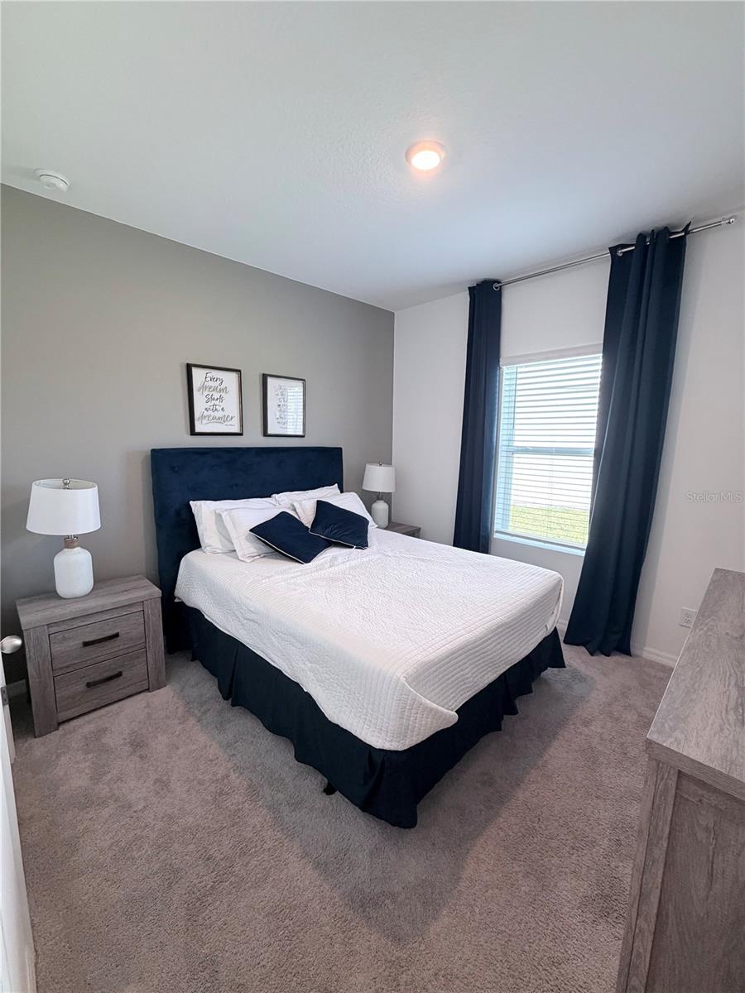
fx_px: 402
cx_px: 372
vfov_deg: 102.1
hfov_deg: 85.7
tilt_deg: -8.8
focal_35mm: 14
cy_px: 496
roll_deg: -0.2
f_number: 2.2
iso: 250
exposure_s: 1/120
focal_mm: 2.22
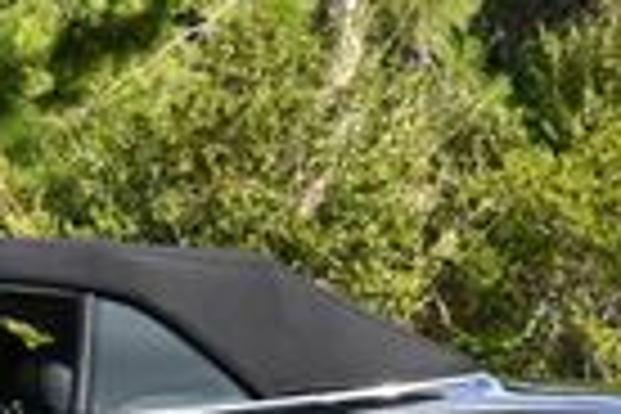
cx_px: -338
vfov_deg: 5.3
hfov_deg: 7.8
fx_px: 4485
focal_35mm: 260
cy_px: 202
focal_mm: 28
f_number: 8
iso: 200
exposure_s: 1/250
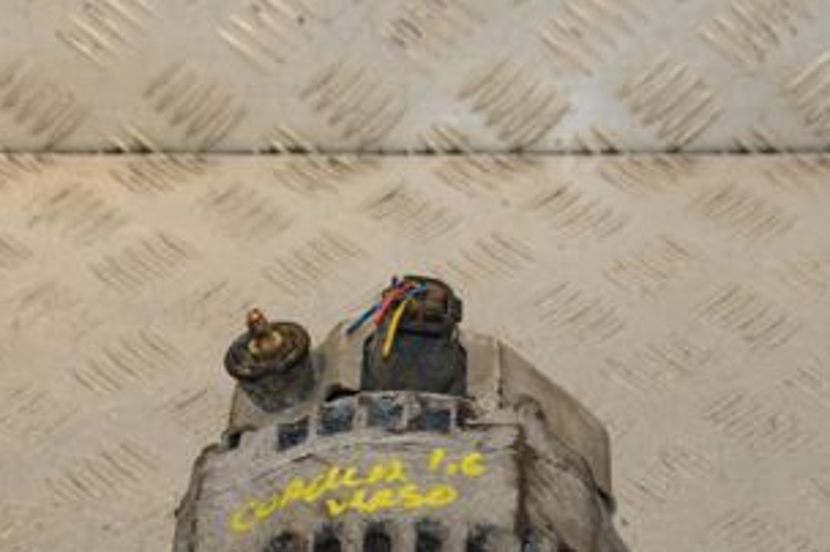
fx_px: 2764
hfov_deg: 17.1
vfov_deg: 11.3
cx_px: 426
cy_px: 492
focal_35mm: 120
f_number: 6.3
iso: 800
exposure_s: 1/200
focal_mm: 38
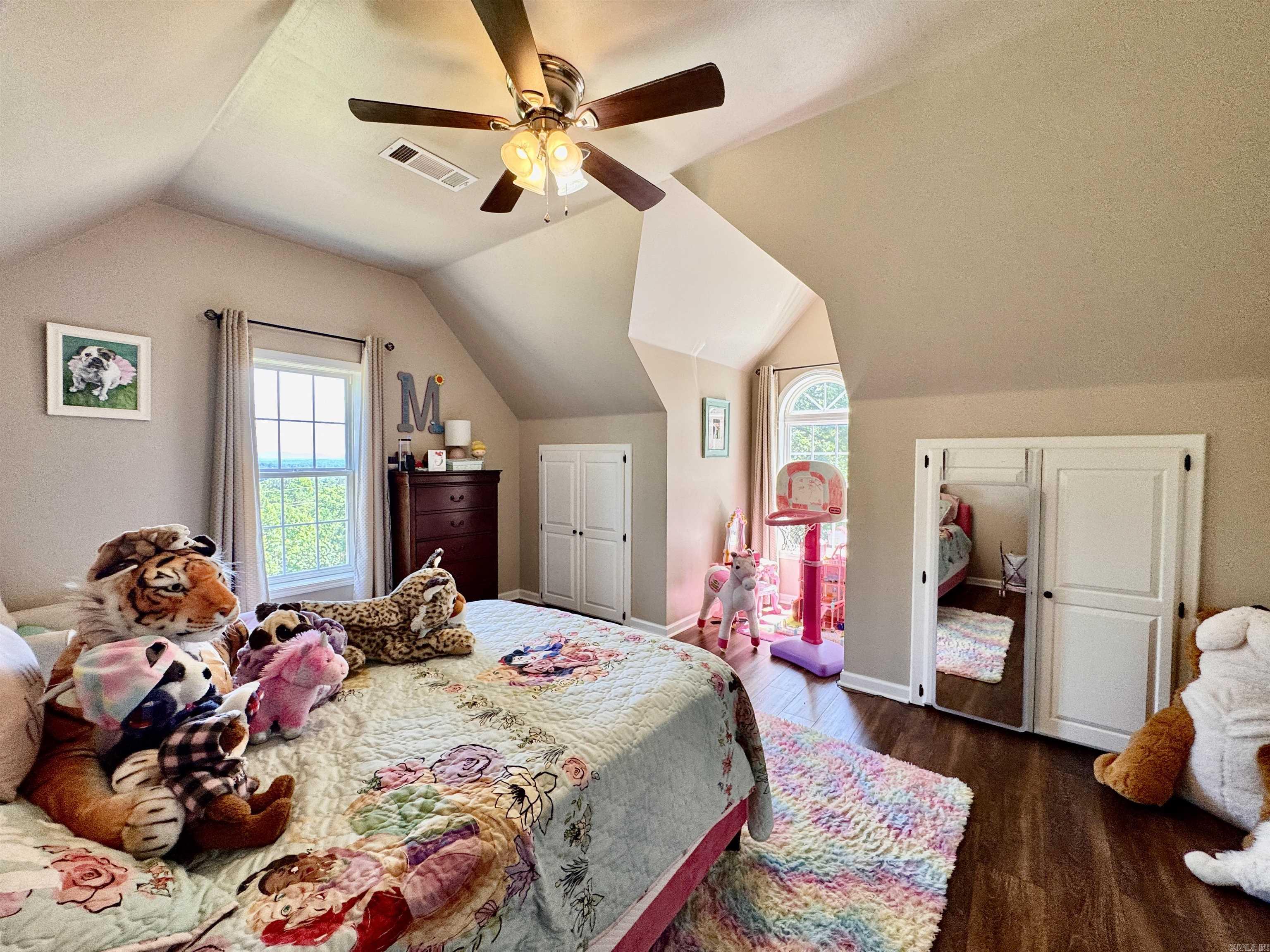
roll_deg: +0.1
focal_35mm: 14
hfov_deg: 102.1
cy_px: 476
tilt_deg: -2.5
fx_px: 514
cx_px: 635
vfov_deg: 85.7
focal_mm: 2.22
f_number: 2.2
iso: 125
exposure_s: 1/120
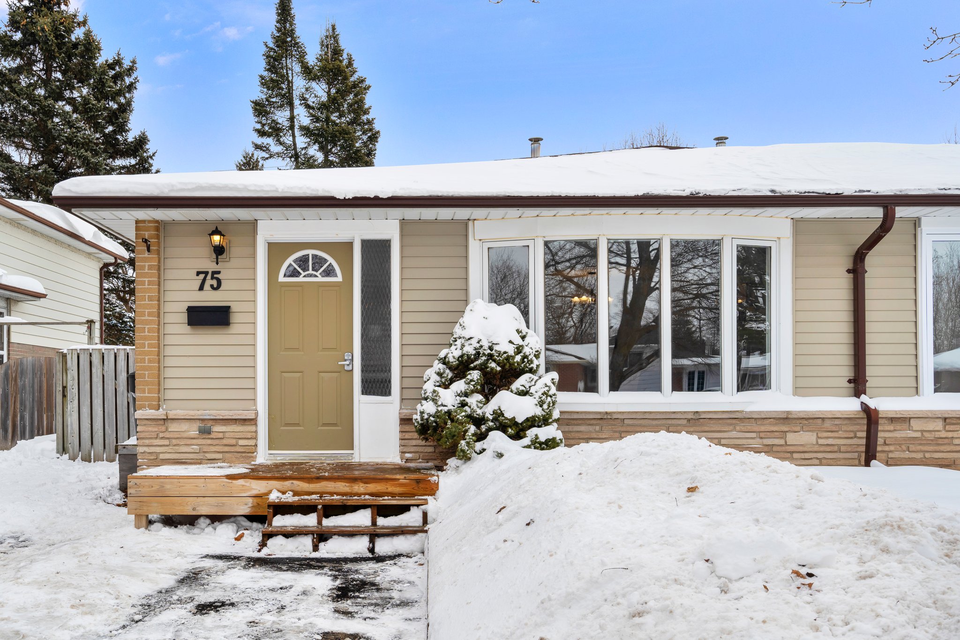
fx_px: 827
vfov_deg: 42.3
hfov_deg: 60.3
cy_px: 320
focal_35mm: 31
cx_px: 480
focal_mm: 31
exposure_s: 1/100
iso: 100
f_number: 8
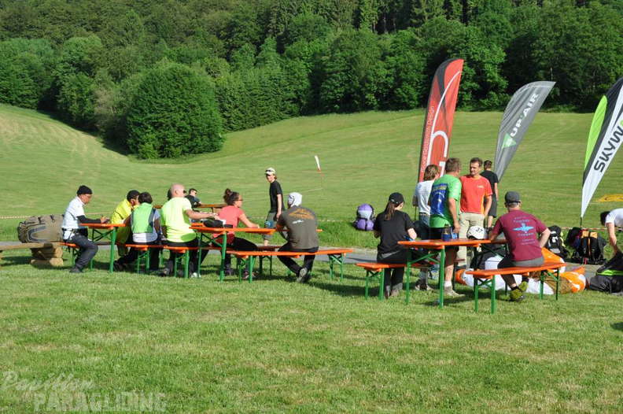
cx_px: 312
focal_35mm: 57
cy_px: 207
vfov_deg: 23.7
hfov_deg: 35.1
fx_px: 985
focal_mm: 38
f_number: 13
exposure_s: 1/160
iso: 200
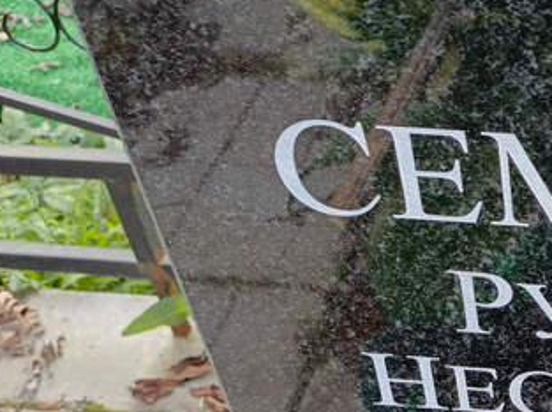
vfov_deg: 21.9
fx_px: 1019
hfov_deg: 27.5
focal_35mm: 64
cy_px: 431
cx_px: 623
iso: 222
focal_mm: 4.76
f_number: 1.69
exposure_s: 1/60
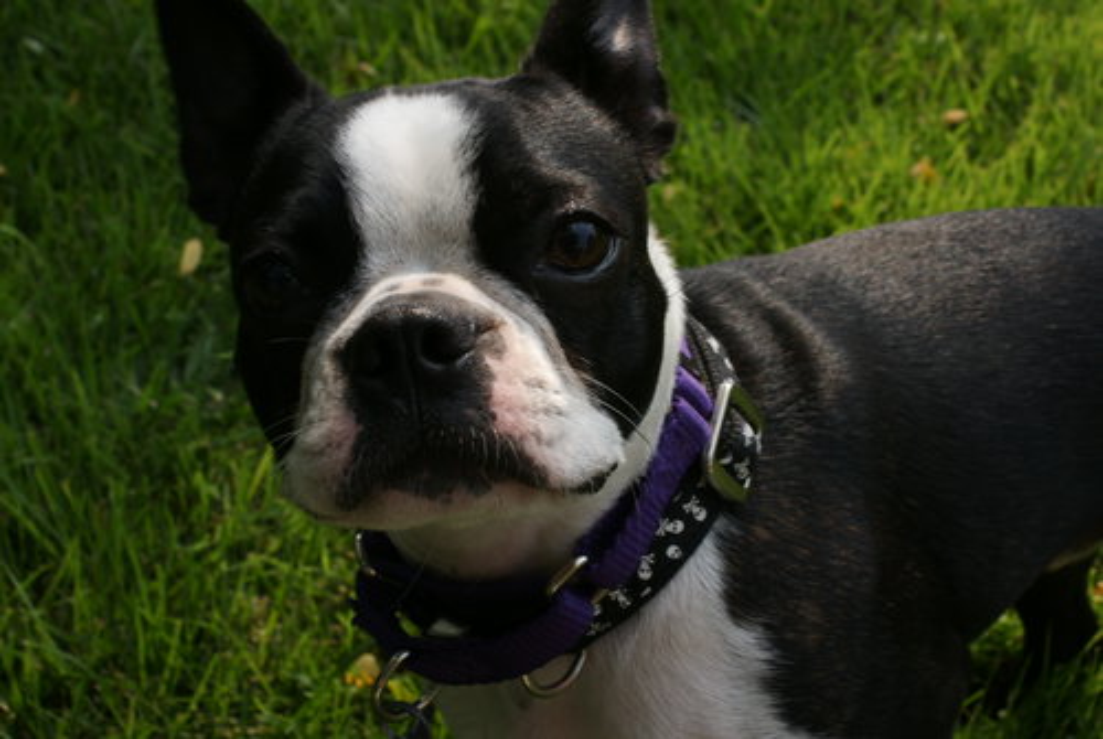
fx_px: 1841
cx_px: 552
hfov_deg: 33.4
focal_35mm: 60
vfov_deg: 22.7
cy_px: 370
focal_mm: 40
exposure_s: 1/100
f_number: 13
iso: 200
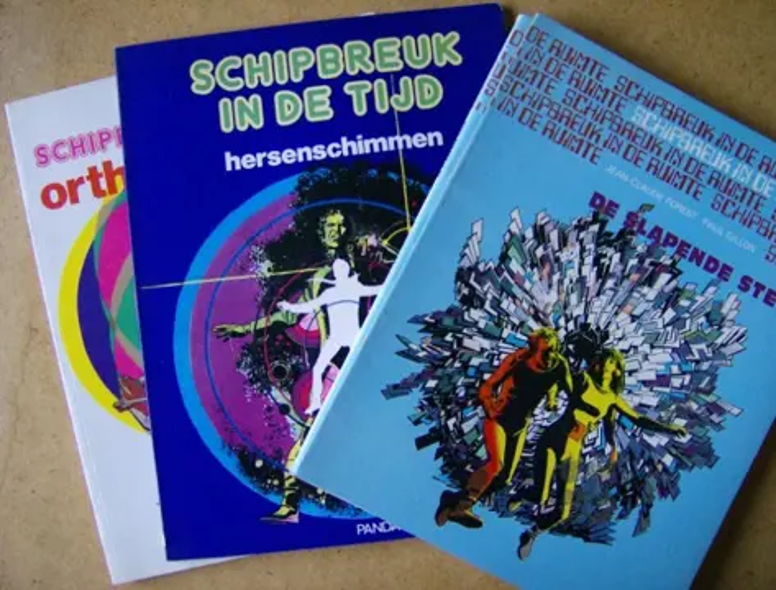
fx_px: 811
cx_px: 388
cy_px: 295
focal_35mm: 36
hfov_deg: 51.1
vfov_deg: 40.0
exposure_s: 1/27.6
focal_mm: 6
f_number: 2.8
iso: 200
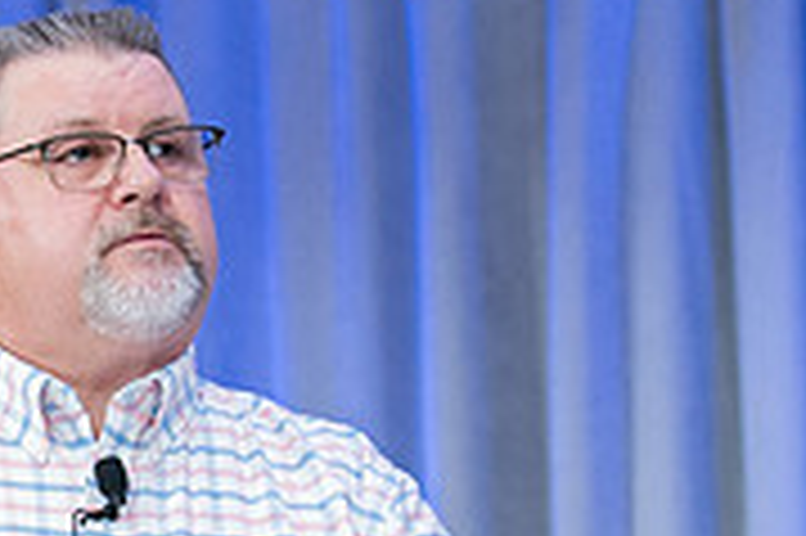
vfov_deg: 5.8
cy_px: 446
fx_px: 5279
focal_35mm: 236
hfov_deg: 8.6
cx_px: -301
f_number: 4
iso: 1600
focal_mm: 70
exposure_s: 1/200
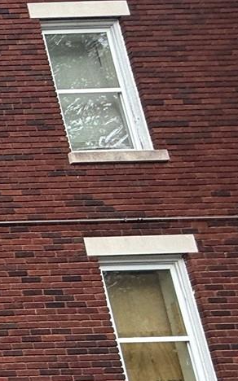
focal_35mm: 65
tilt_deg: +16.5
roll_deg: +1.0
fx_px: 675
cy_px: 351
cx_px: -421
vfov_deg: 30.0
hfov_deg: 12.4
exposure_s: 1/220
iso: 50
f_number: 2.2
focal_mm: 2.22
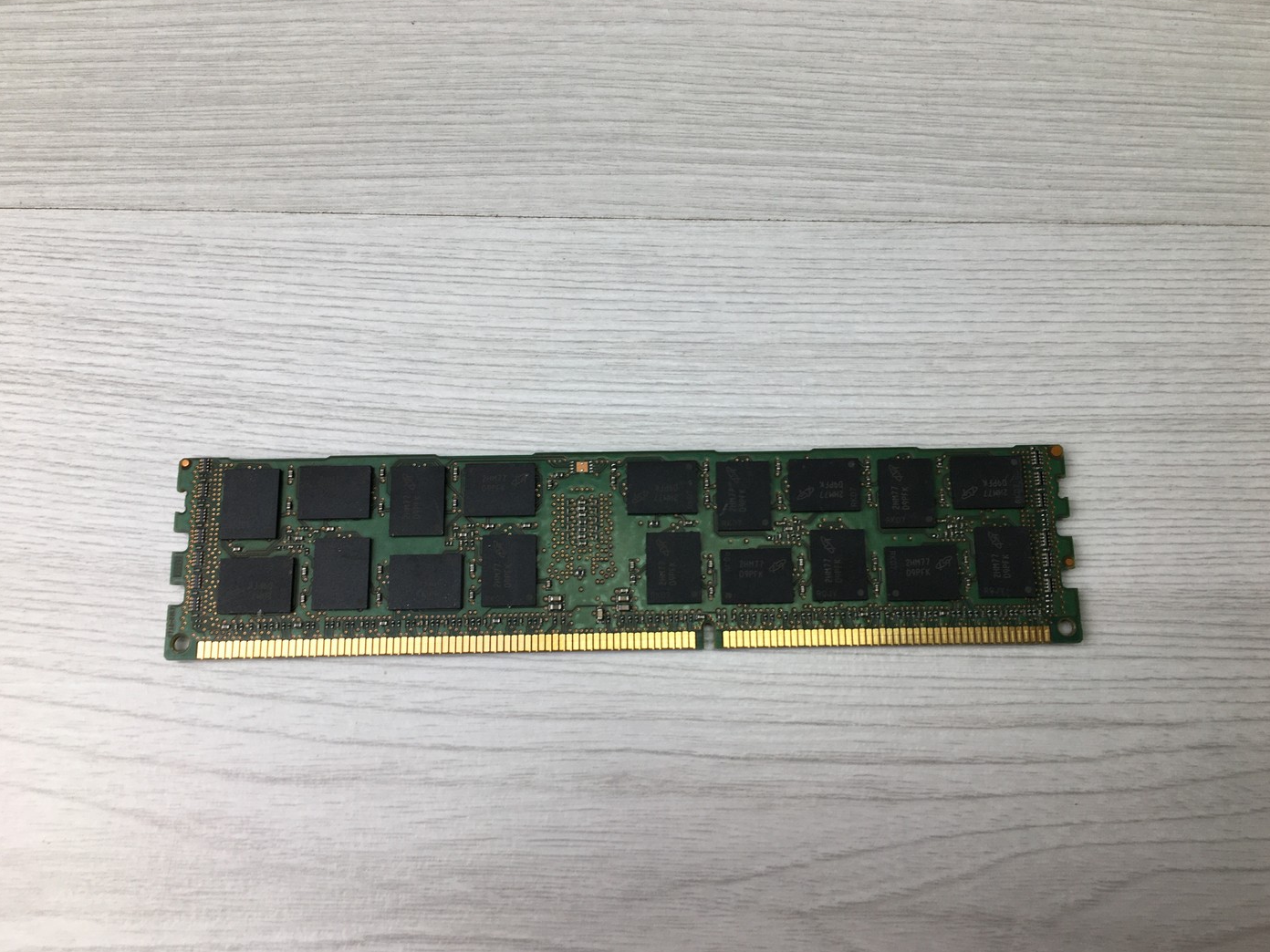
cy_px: 480
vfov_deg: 46.8
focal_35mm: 30
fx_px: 1101
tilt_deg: -77.5
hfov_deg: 60.0
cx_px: 651
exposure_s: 1/100
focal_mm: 4.15
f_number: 2.2
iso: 25
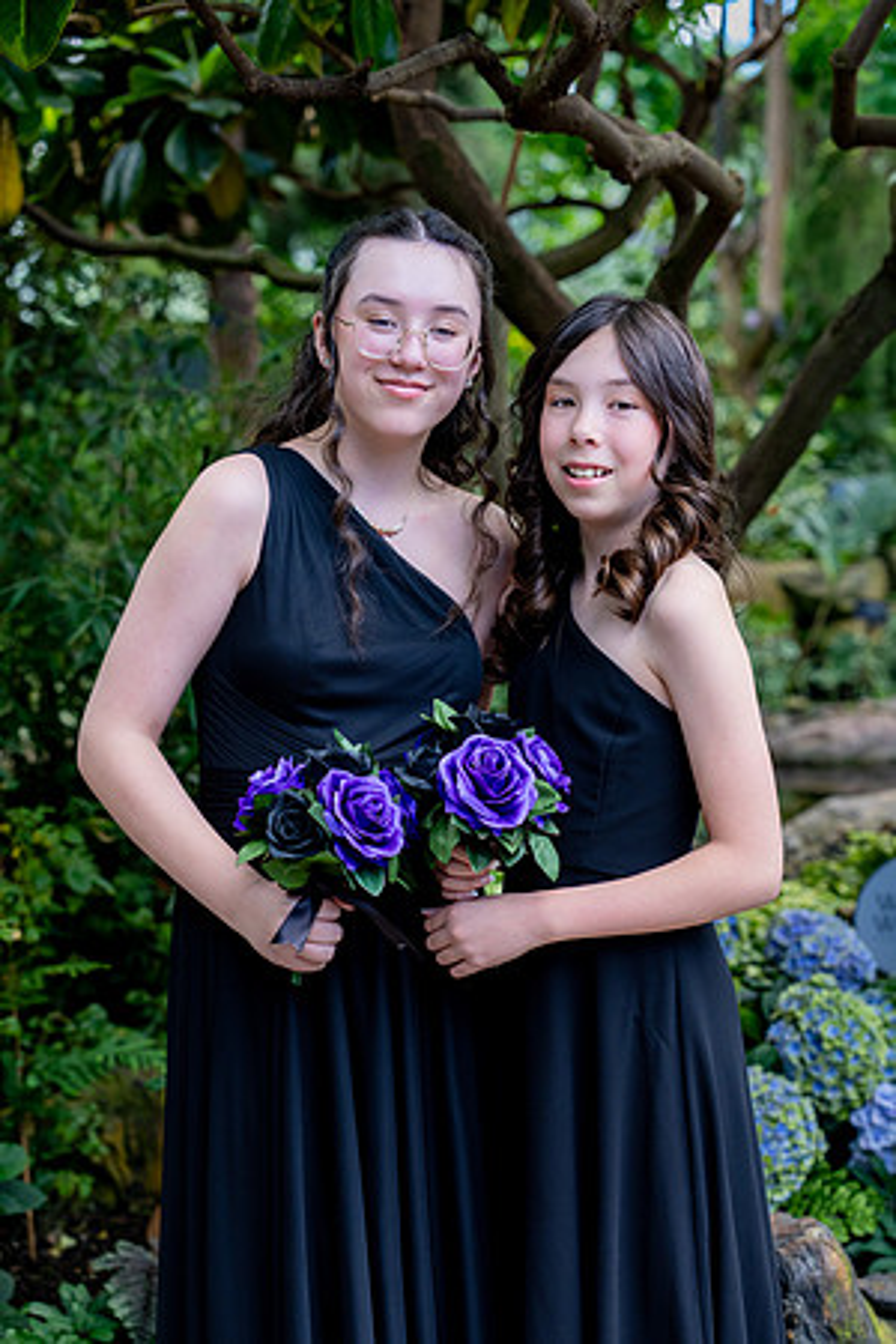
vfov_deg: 39.6
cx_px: 448
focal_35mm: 50
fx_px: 1867
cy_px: 672
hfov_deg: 27.0
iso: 640
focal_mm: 50
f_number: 2.8
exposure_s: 1/400
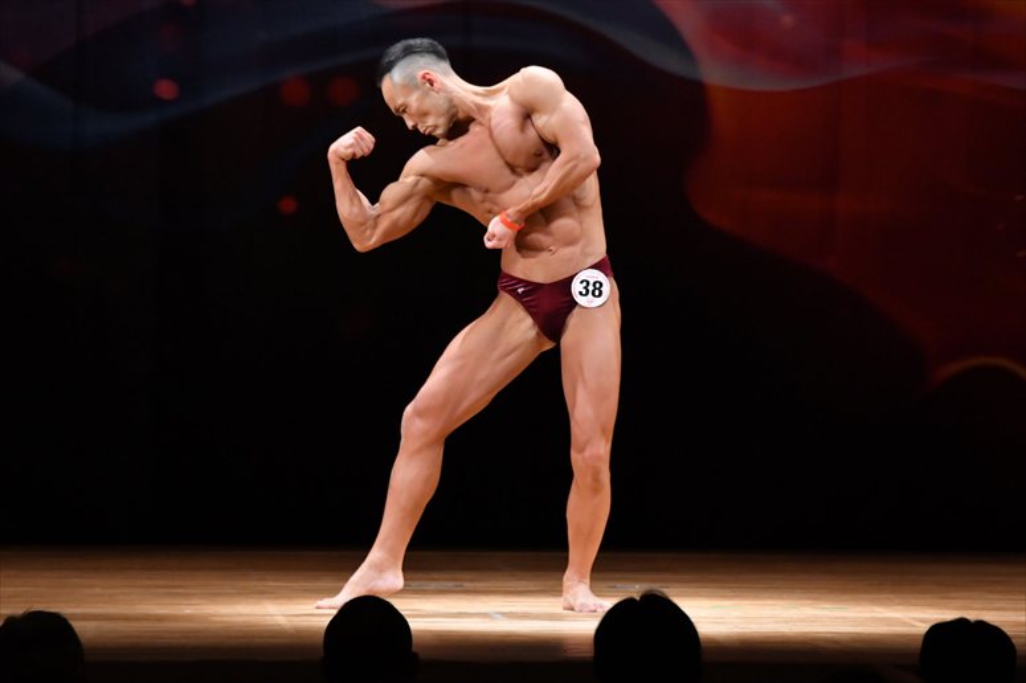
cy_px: 342
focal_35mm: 270
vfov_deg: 5.1
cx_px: 513
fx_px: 7691
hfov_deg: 7.6
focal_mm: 180
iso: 4000
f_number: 5.6
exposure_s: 1/400
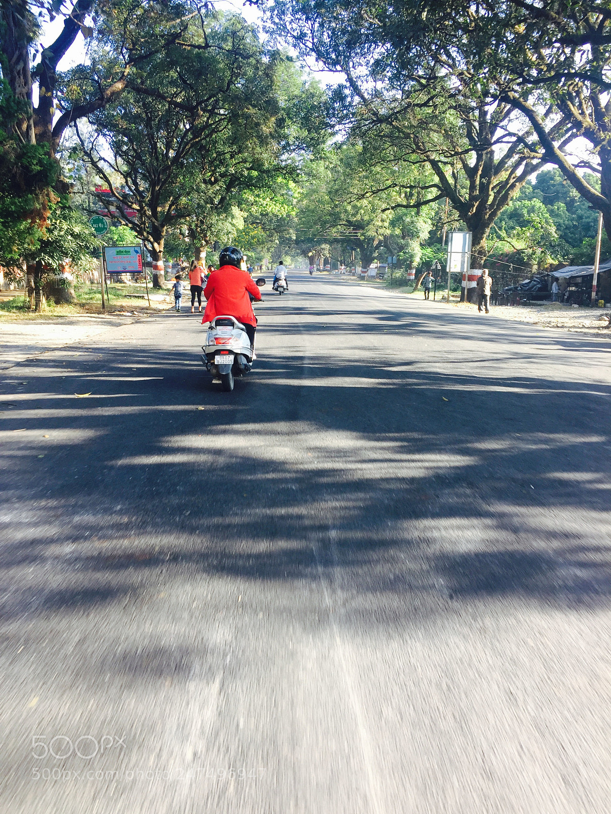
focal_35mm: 29
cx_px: 306
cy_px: 407
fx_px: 682
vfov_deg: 61.7
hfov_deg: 48.2
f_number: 2.2
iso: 32
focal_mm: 4.15
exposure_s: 1/150
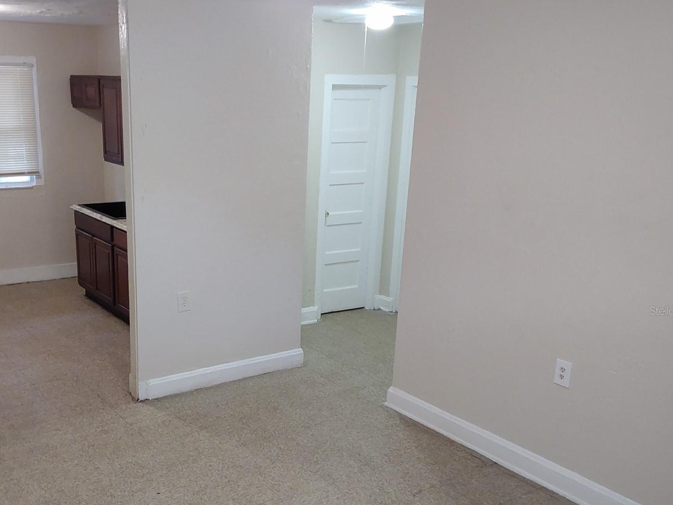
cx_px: 261
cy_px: 310
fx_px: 739
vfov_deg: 37.5
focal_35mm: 38
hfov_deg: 48.6
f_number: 1.9
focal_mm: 3.7
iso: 150
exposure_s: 1/30
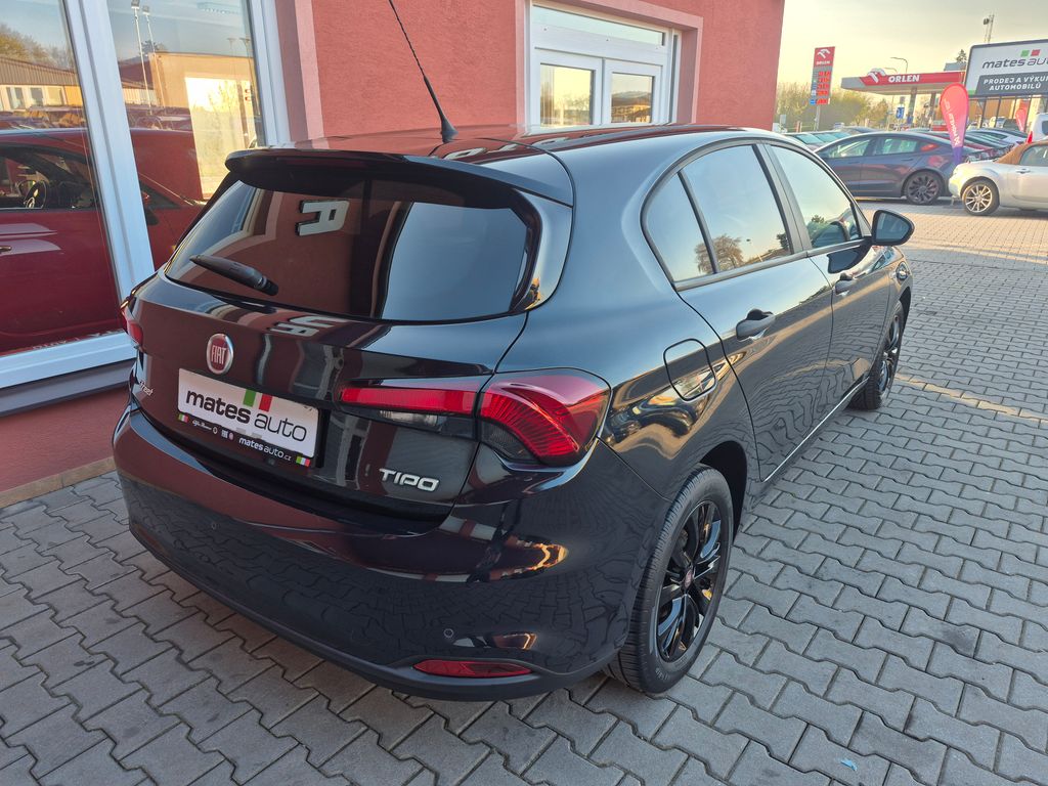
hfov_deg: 73.9
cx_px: 524
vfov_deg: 58.9
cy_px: 393
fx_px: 696
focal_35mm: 23
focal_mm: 5.4
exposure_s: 1/180
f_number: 1.8
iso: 32
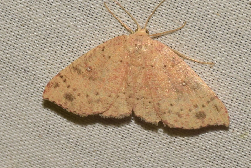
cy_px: 84
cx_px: 126
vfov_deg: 6.6
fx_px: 1465
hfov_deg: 9.8
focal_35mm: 210
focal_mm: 140
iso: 400
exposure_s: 1/200
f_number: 14
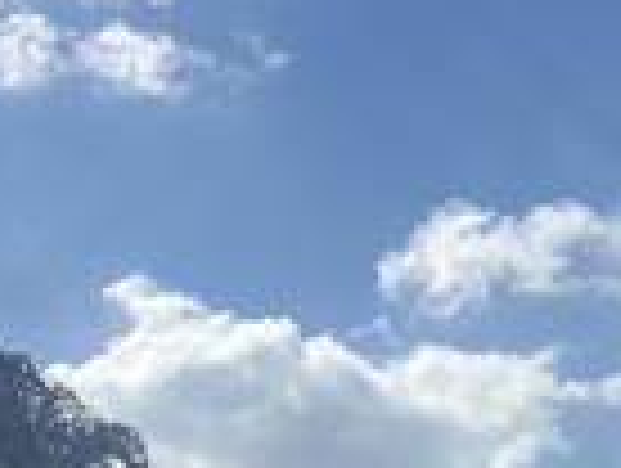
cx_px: 338
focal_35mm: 111
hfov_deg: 17.7
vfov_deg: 11.5
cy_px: 1042
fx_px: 1995
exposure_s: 1/5848
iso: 80
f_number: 1.78
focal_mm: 6.86
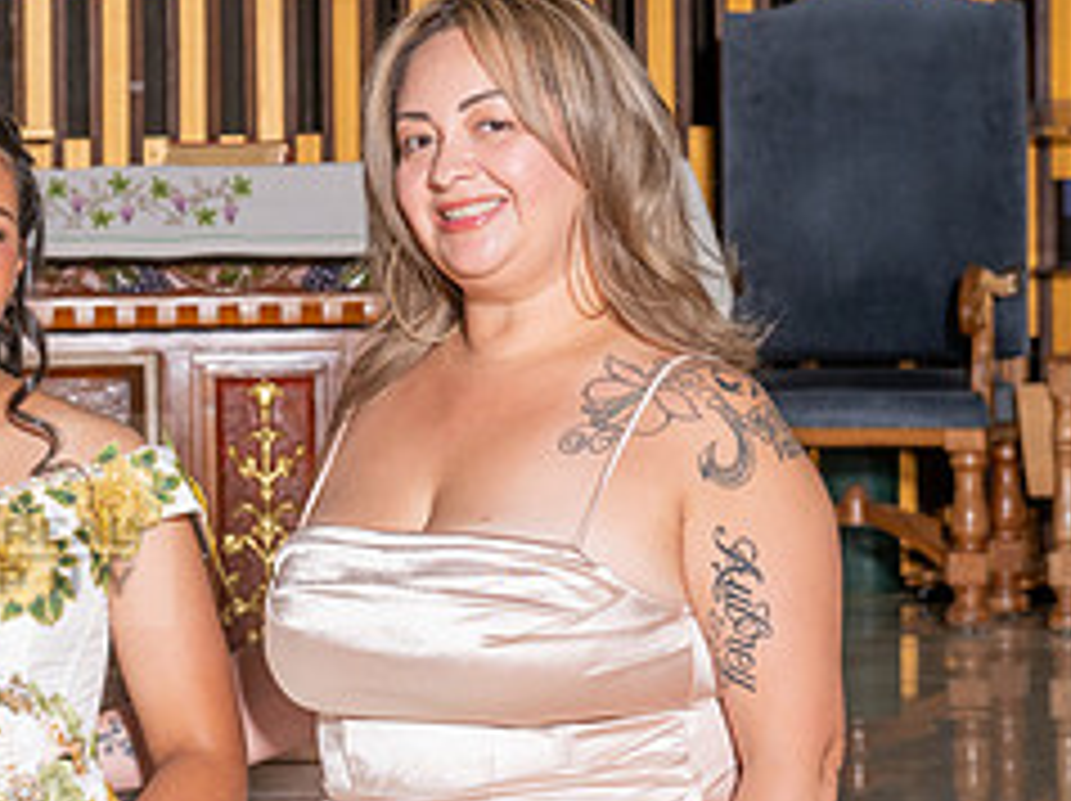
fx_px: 4544
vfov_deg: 10.1
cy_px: 417
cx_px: -207
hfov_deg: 13.1
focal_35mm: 147
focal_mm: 56
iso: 320
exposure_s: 1/160
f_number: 7.1
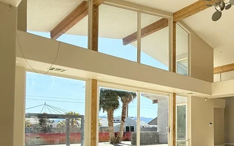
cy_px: 120
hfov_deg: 50.0
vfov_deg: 36.8
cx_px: 220
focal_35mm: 33
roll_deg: +0.3
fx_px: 211
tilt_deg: +2.4
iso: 50
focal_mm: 2.22
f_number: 2.2
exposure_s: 1/1368
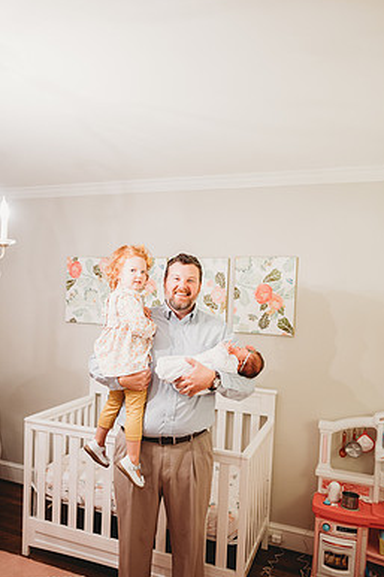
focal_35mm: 28
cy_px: 315
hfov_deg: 46.3
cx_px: 176
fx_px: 448
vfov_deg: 65.4
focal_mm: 24
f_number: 2.2
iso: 1250
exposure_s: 1/125
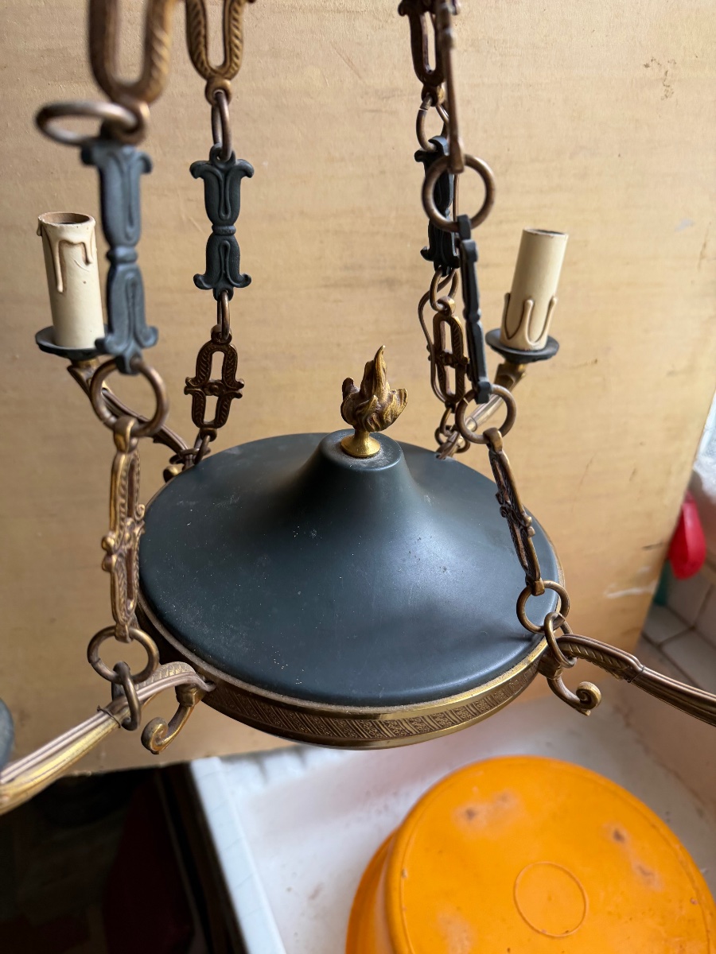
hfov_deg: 56.8
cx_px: 358
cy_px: 477
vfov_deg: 71.6
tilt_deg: -35.2
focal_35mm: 24
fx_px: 662
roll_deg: +0.3
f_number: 1.78
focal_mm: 6.76
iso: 200
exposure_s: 1/117
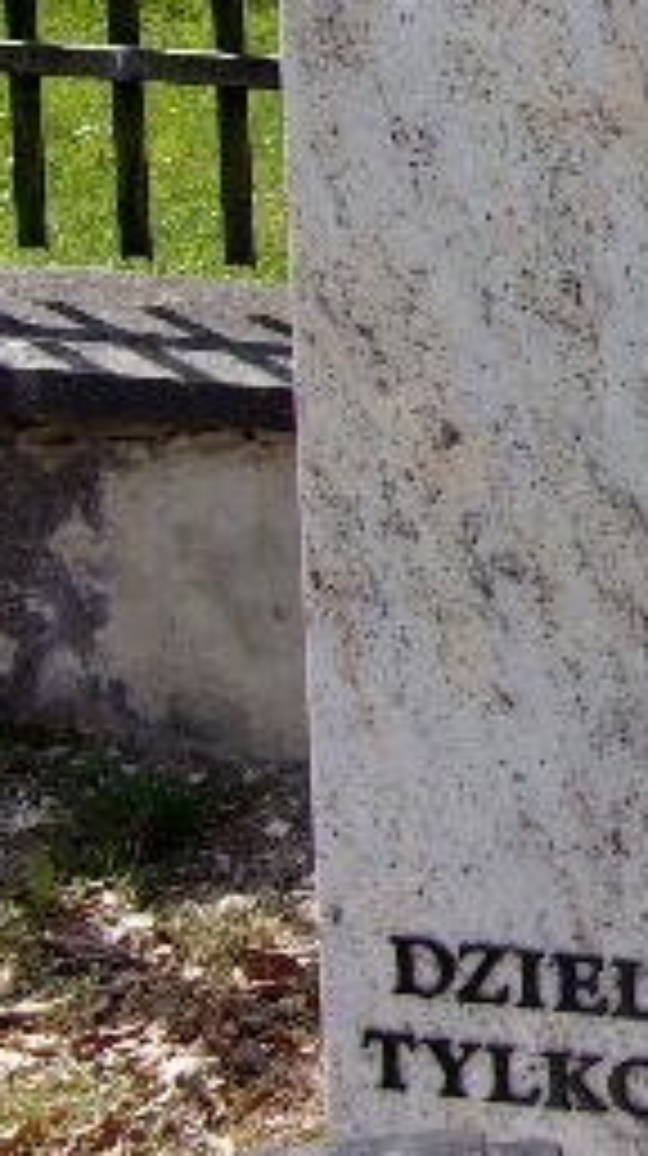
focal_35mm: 76
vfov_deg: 27.4
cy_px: 256
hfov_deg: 13.2
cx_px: 1382
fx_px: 2328
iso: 80
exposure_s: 1/52
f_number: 10.8
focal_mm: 5.1
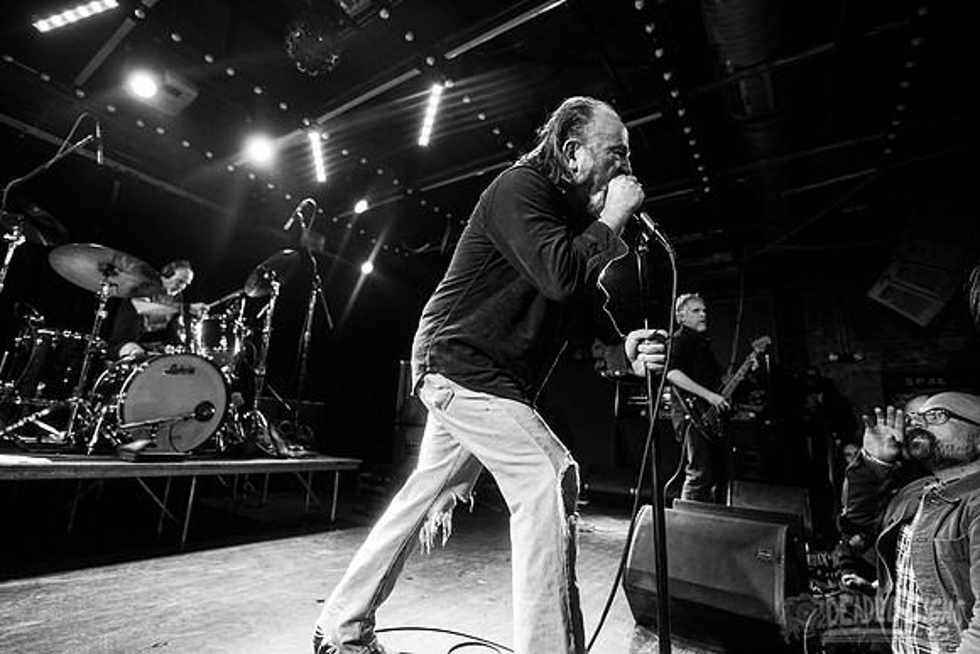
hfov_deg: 90.2
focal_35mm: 18
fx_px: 487
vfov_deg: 67.7
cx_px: 464
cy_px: 310
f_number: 3.2
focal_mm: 17
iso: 2500
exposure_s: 1/125
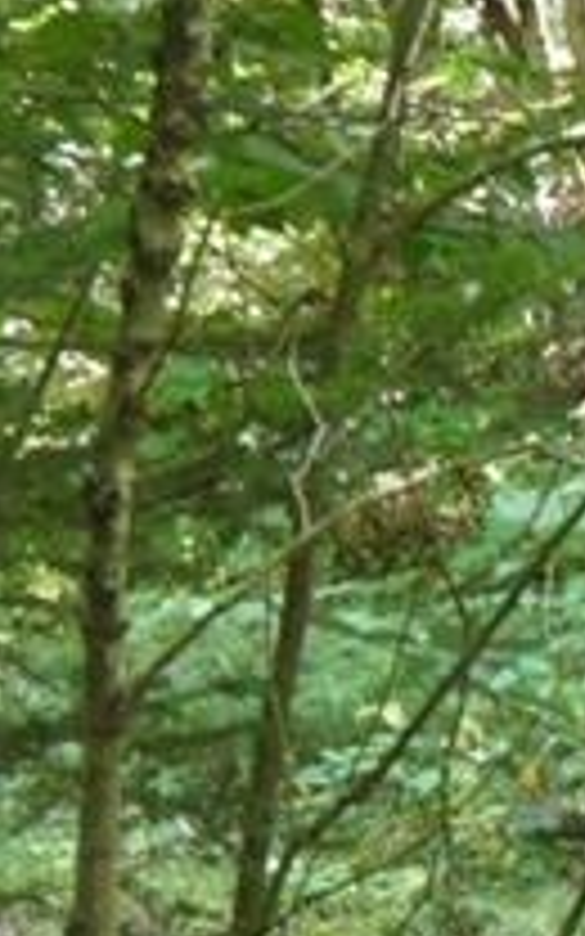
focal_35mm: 192
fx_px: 4898
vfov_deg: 10.7
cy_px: 1179
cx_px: 1215
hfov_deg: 6.6
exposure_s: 1/20
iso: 100
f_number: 3.5
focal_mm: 8.9
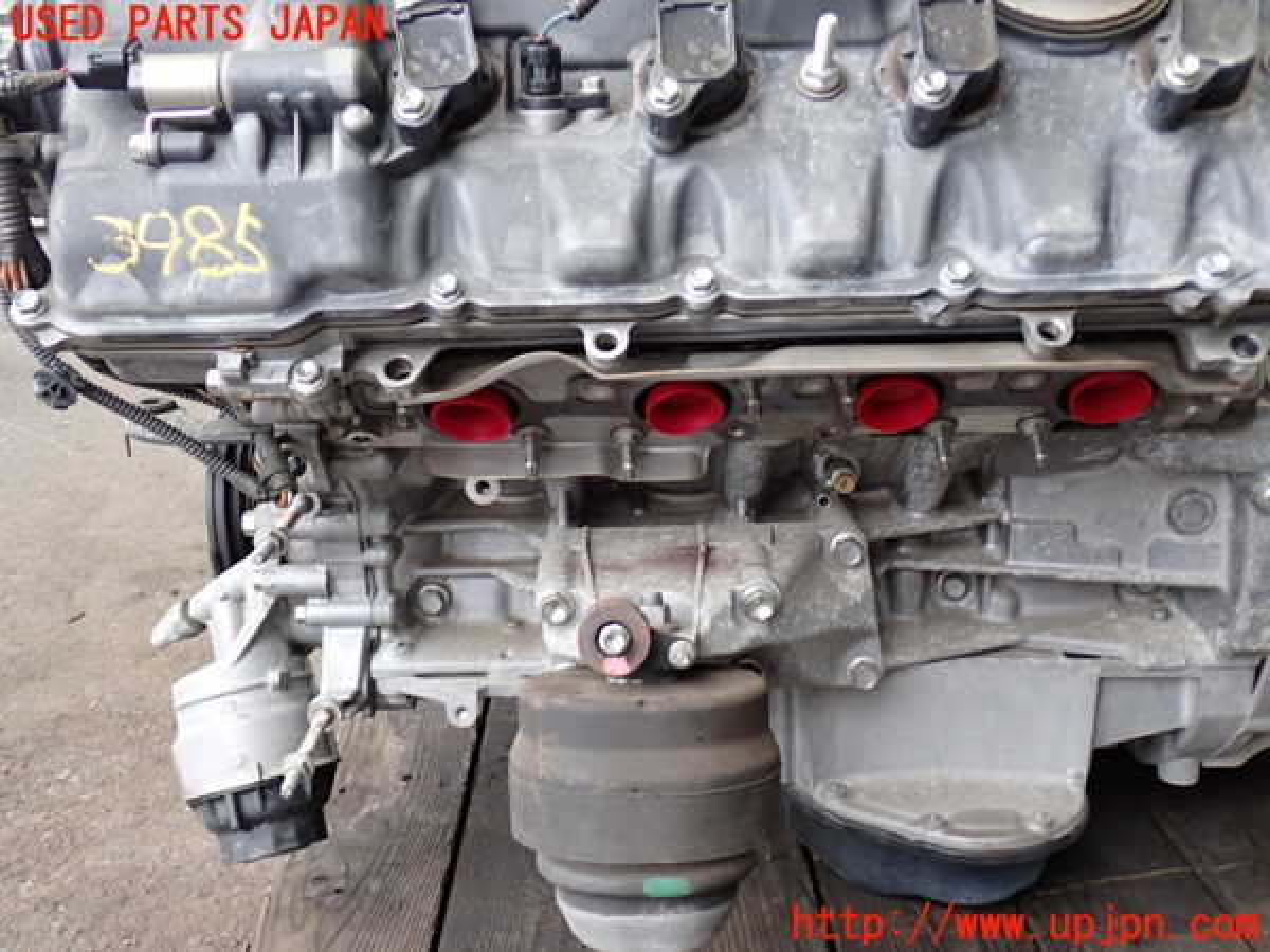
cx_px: 635
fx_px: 1321
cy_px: 476
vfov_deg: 39.7
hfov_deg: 51.4
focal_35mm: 36
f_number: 2.5
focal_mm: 6.37
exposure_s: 1/40
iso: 320
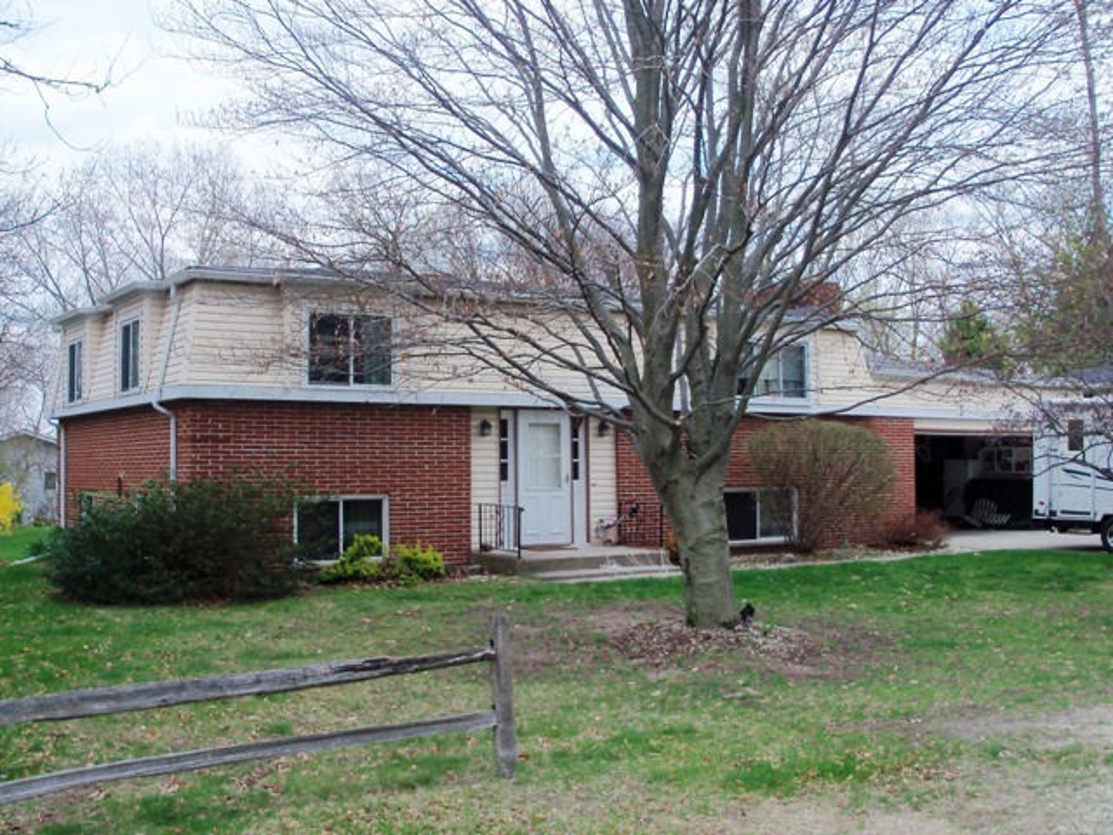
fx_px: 1286
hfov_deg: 46.8
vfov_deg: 36.0
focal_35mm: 40
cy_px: 418
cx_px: 556
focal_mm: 7.2
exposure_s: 1/500
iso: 160
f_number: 3.1
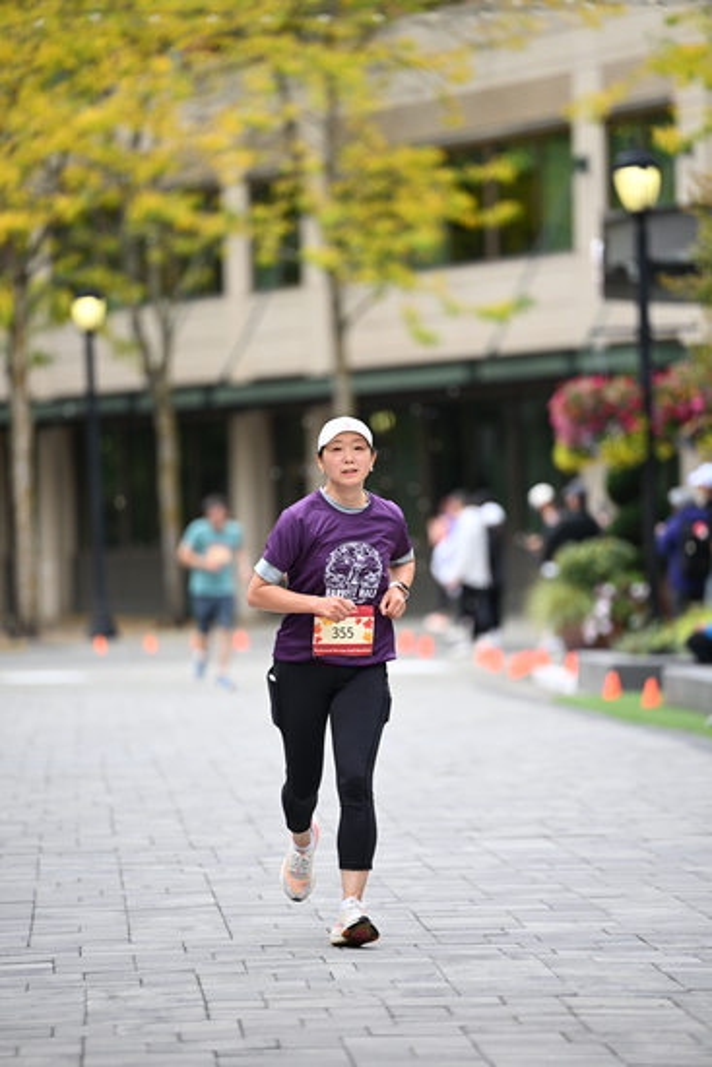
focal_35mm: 200
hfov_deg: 6.9
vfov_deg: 10.3
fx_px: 5929
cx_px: 356
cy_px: 534
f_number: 2.8
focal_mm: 200
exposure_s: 1/2000
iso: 640
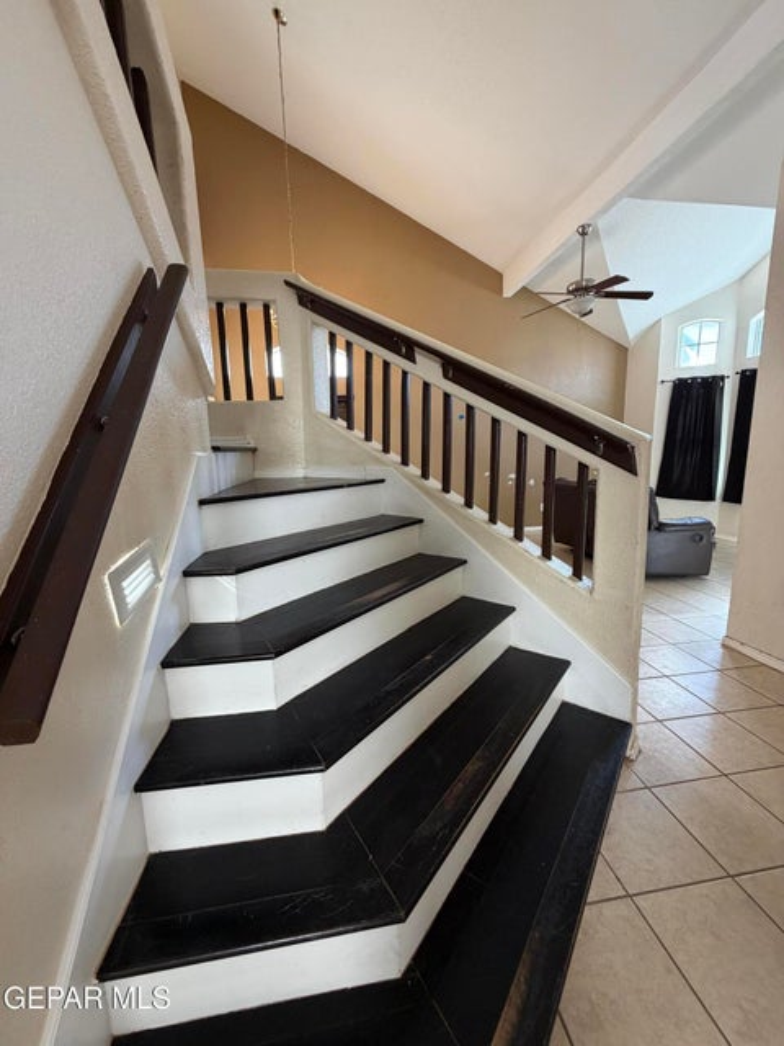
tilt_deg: -9.0
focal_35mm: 14
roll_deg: +2.1
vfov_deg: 102.1
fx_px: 423
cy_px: 523
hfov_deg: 85.7
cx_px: 392
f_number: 2.2
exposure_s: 1/120
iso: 320
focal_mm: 2.22
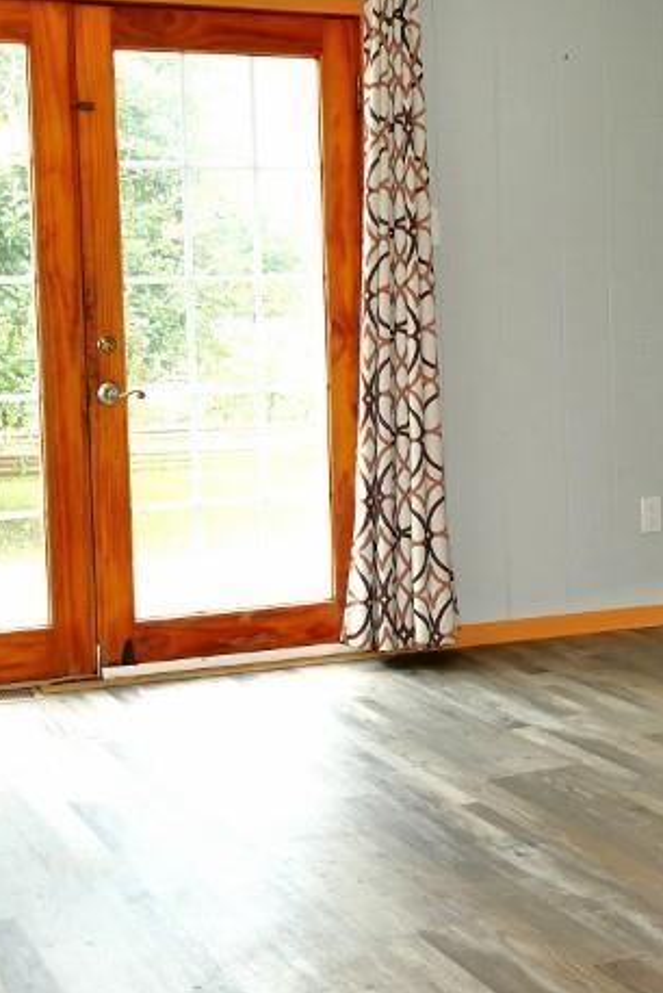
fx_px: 1572
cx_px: 398
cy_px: 460
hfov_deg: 23.8
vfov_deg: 35.0
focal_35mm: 57
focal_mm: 10.36
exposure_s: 1/200
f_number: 2.9
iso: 400
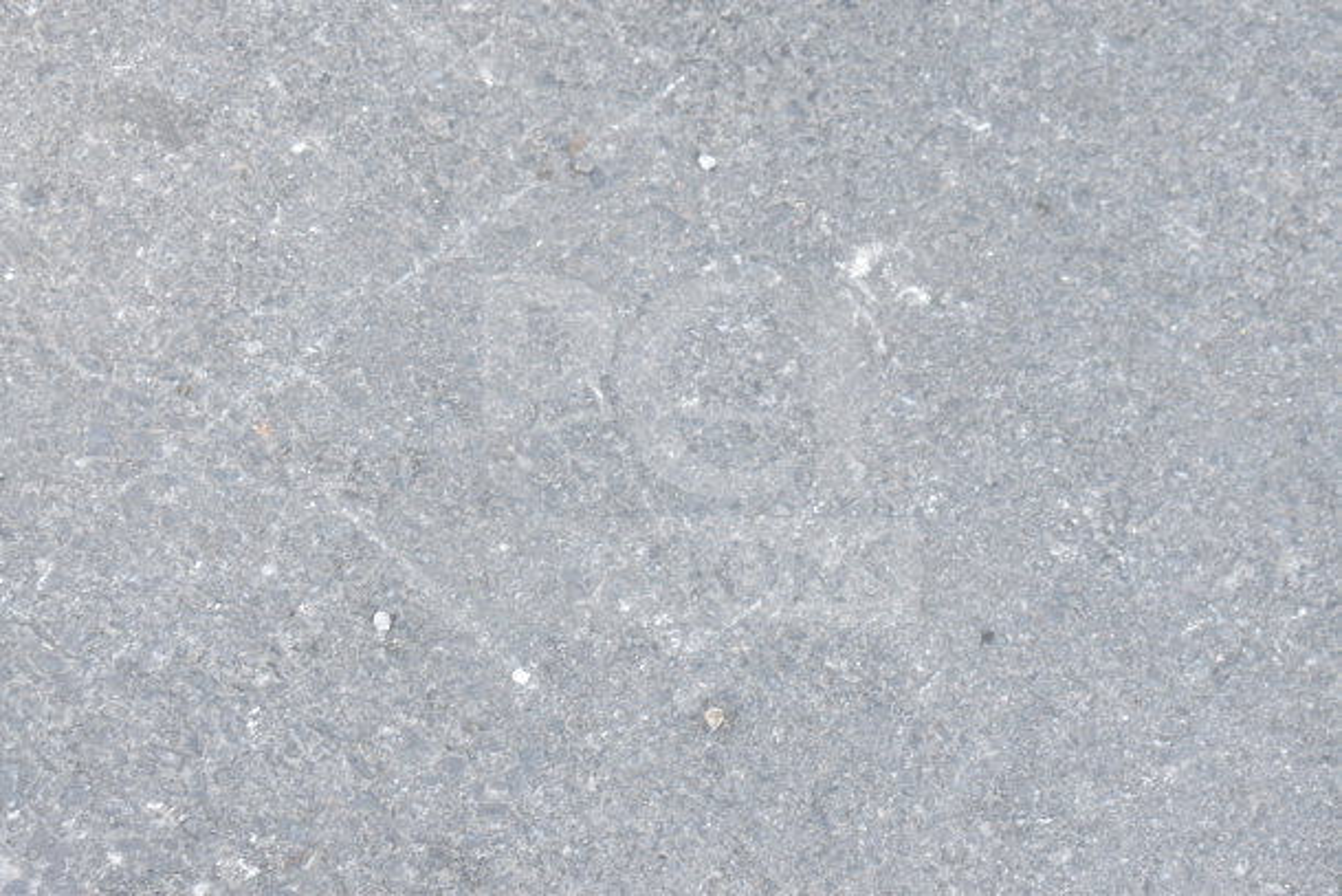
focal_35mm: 82
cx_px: 671
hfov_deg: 24.6
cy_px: 448
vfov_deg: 16.6
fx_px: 3076
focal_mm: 55
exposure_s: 1/100
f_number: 5.6
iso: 1400
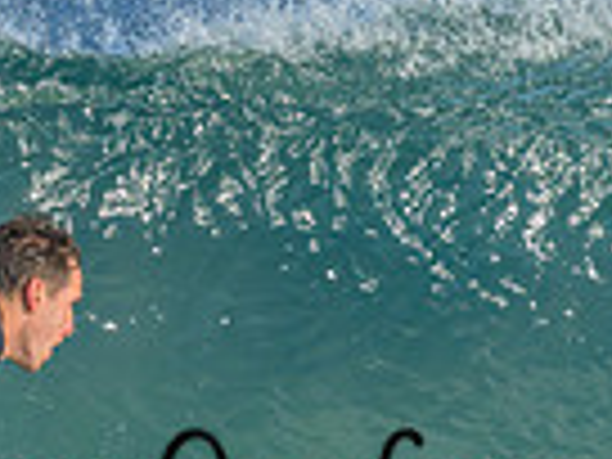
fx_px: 62781
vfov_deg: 0.4
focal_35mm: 3551
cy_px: 476
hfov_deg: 0.6
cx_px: 360
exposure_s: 1/2000
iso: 400
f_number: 6.3
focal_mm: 800
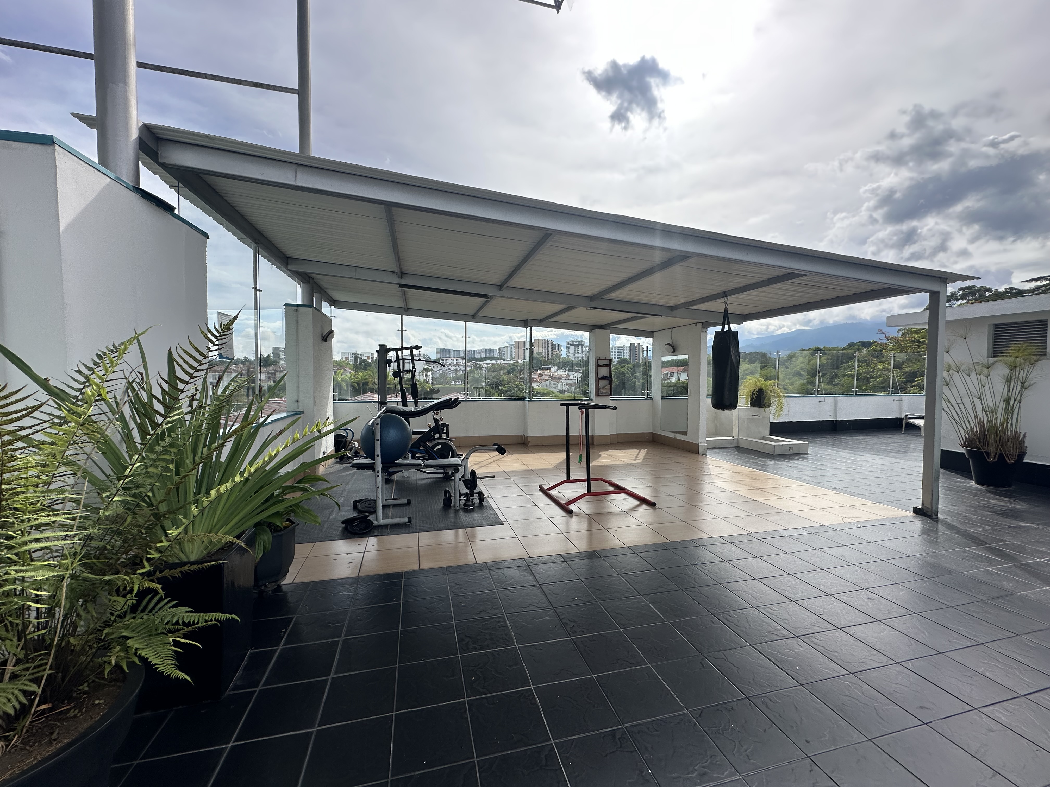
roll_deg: +1.0
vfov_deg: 85.7
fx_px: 425
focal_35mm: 14
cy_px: 394
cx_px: 525
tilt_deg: -2.9
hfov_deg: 102.1
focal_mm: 2.22
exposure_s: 1/1276
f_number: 2.2
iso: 50
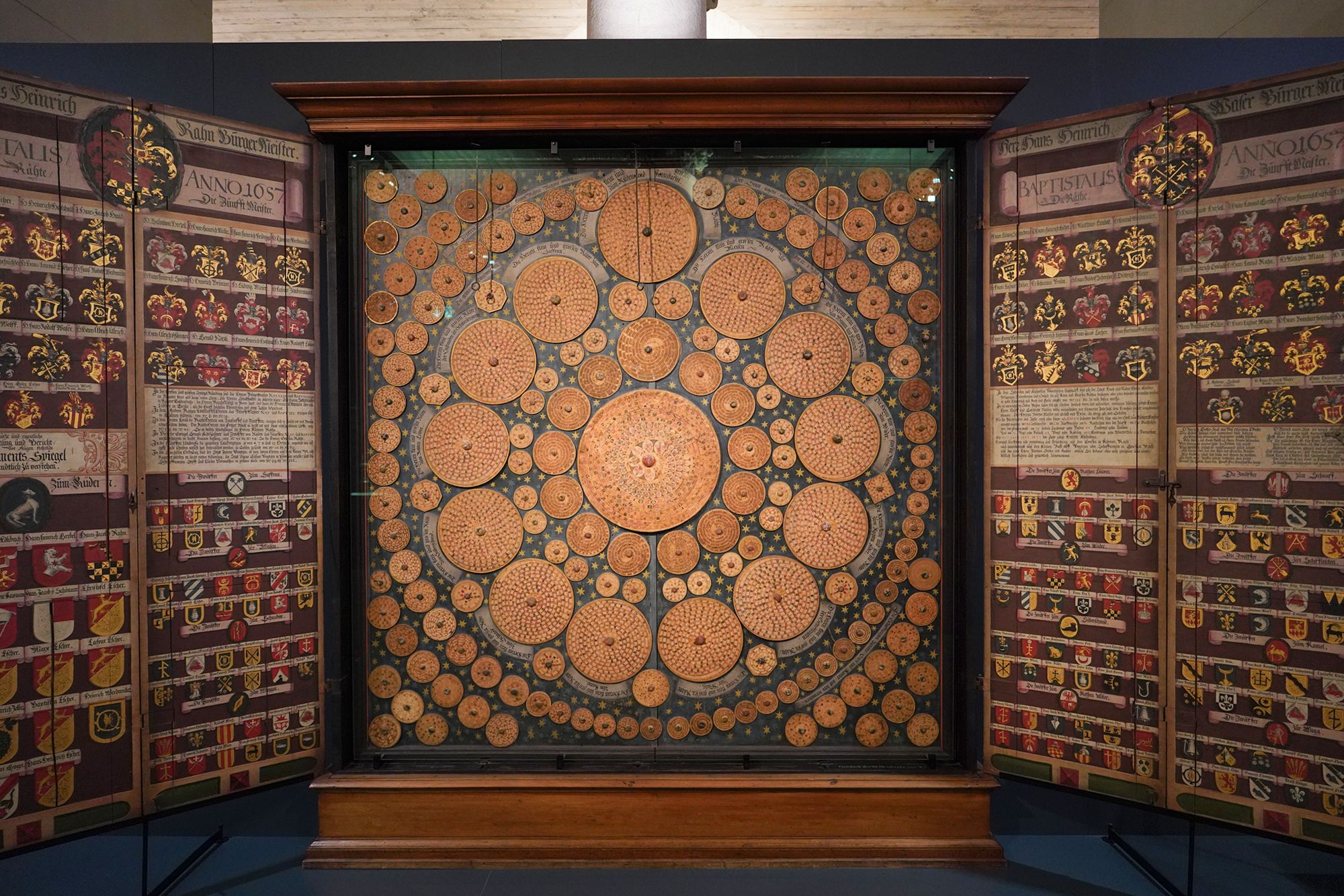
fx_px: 896
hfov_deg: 73.7
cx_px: 672
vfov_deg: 53.1
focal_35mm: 24
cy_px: 448
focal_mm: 24
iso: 3200
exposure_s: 1/80
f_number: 3.5
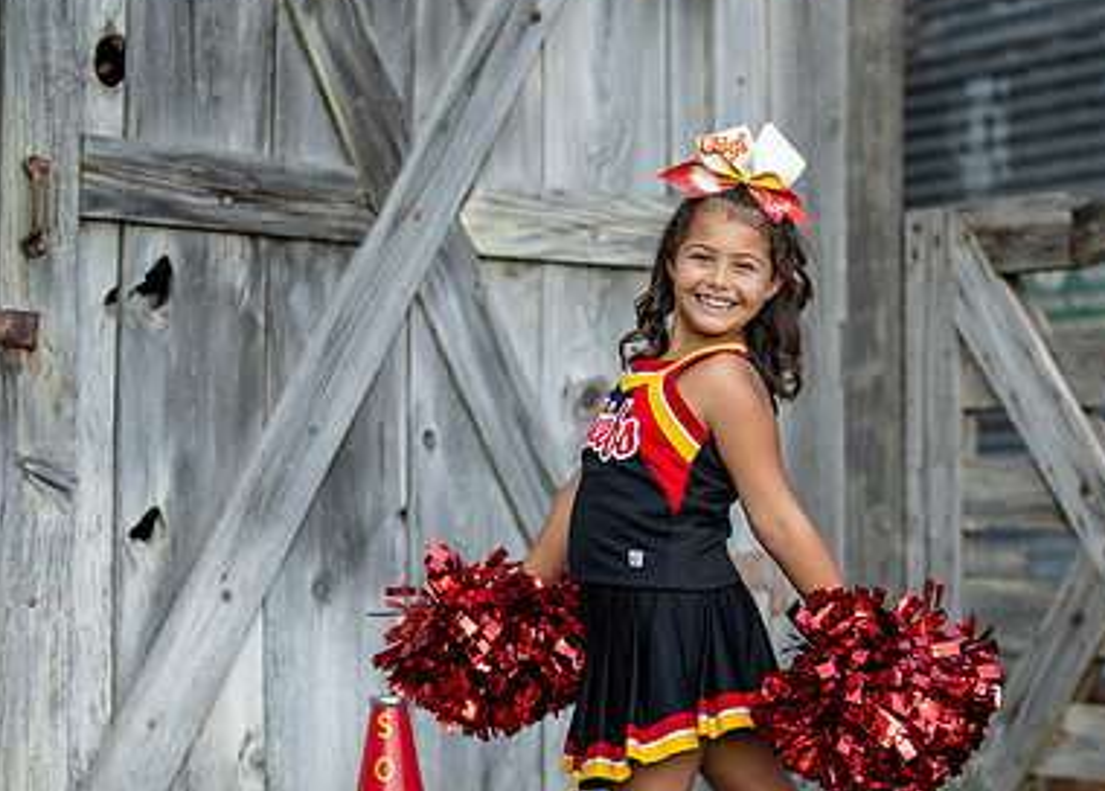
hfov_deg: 22.3
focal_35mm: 89
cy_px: 568
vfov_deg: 16.0
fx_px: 2795
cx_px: 699
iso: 125
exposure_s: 1/2000
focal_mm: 50
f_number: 1.2
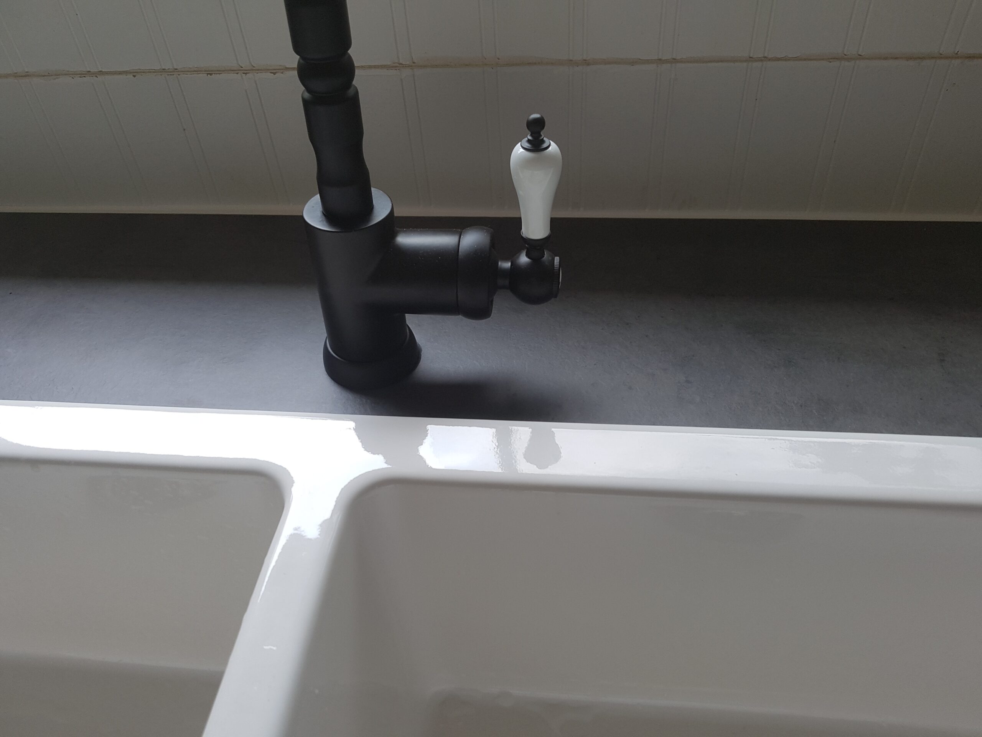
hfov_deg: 67.3
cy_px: 368
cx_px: 491
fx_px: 738
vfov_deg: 53.1
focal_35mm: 26
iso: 50
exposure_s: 1/331
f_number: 1.7
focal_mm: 4.2
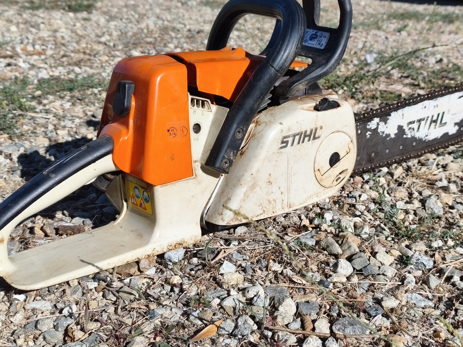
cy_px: 157
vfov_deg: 31.5
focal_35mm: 46
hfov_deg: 41.1
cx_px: 265
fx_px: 615
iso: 50
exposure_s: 1/916
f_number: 1.7
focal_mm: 6.06
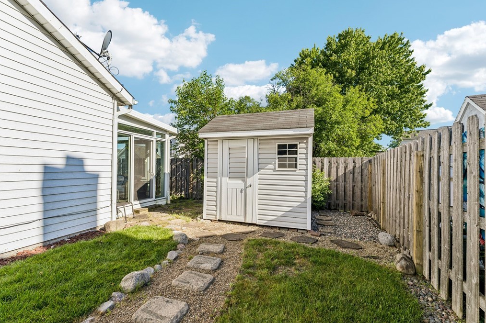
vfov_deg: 77.3
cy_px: 165
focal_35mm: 15
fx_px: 202
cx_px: 238
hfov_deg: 100.4
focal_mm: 14
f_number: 8
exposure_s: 1/640
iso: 200
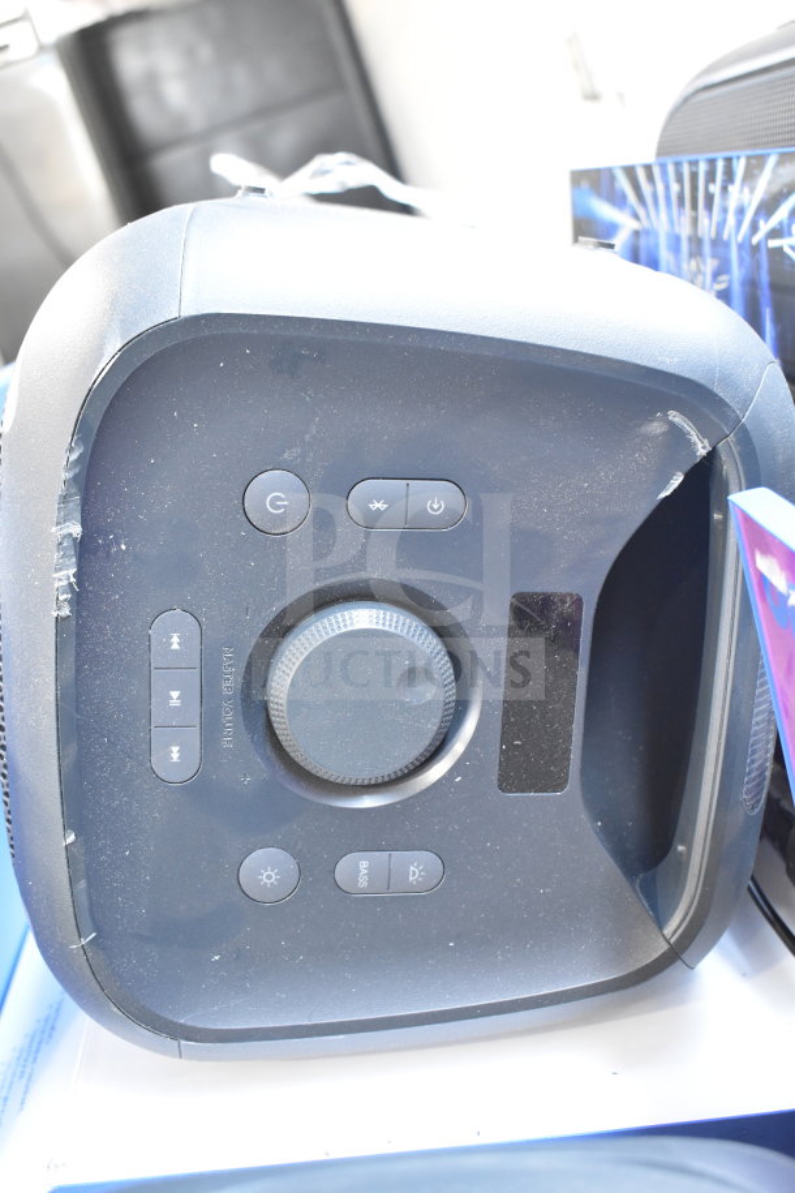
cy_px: 596
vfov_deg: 46.4
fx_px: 1391
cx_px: 398
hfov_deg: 31.9
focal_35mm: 42
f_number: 4.2
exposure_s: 1/50
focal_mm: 28
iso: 2500
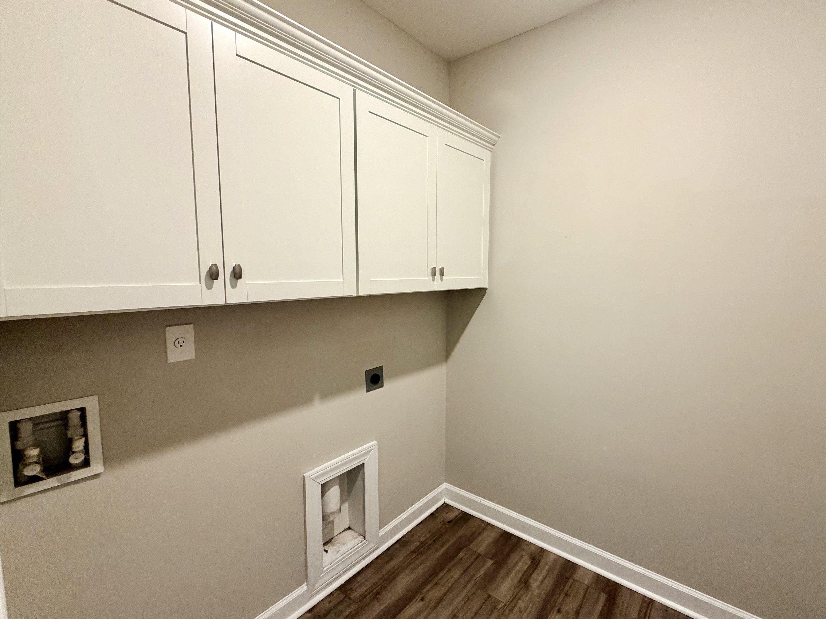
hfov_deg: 93.9
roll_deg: -0.7
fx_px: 382
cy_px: 305
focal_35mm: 16
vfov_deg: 78.1
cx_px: 471
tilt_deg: -6.1
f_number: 2.2
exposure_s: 1/60
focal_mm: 2.22
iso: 320
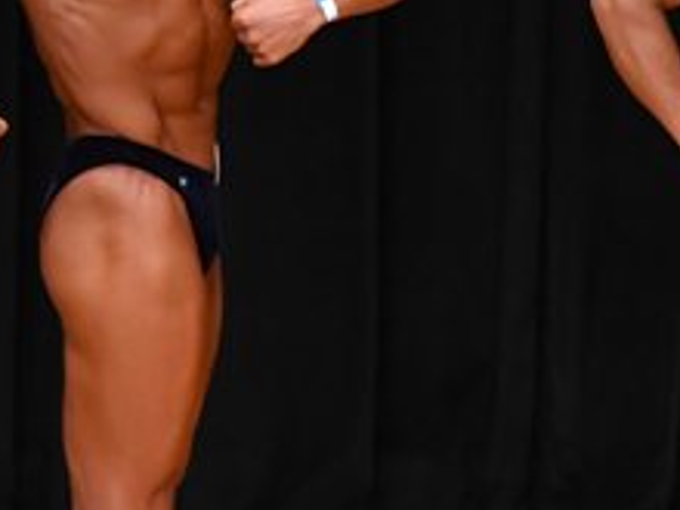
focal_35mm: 862
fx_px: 16933
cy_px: 201
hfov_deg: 2.3
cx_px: 468
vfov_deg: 1.7
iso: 3200
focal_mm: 170
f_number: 5.6
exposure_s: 1/400
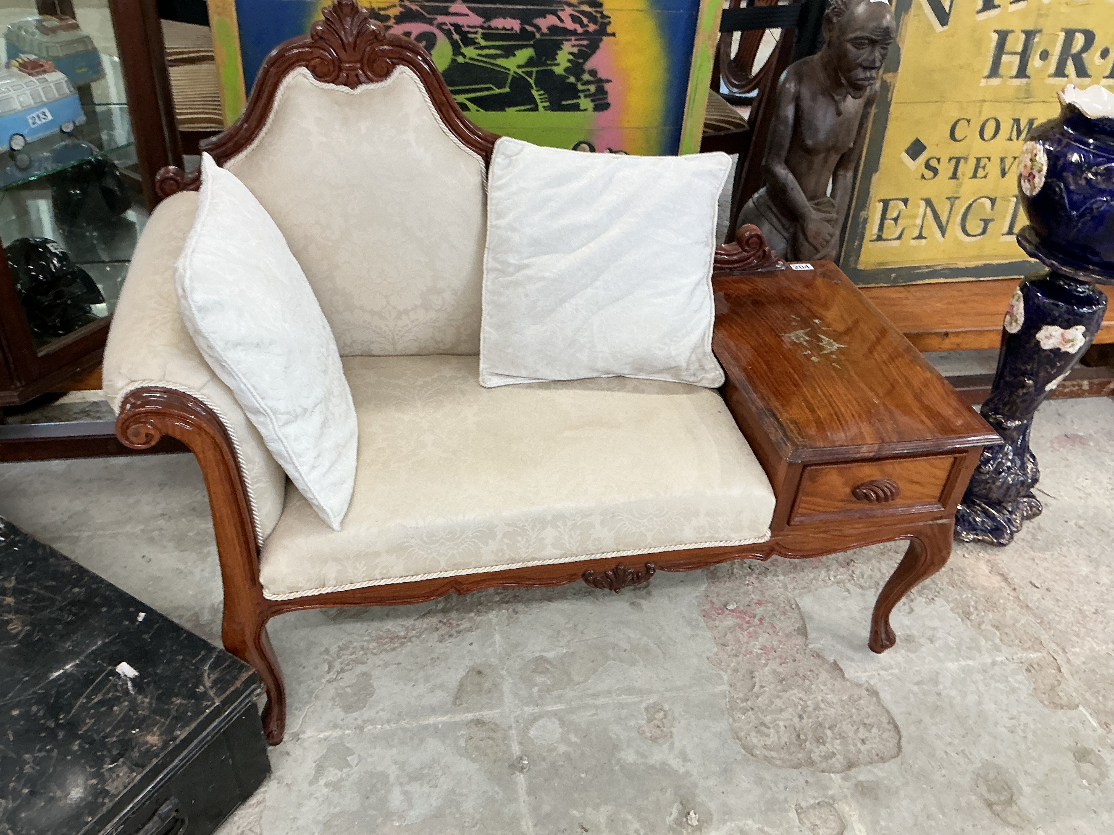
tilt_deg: -36.8
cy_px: 418
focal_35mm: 29
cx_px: 557
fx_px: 933
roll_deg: -5.3
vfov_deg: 48.2
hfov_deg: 61.7
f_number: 1.8
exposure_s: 1/50
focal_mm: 3
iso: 64
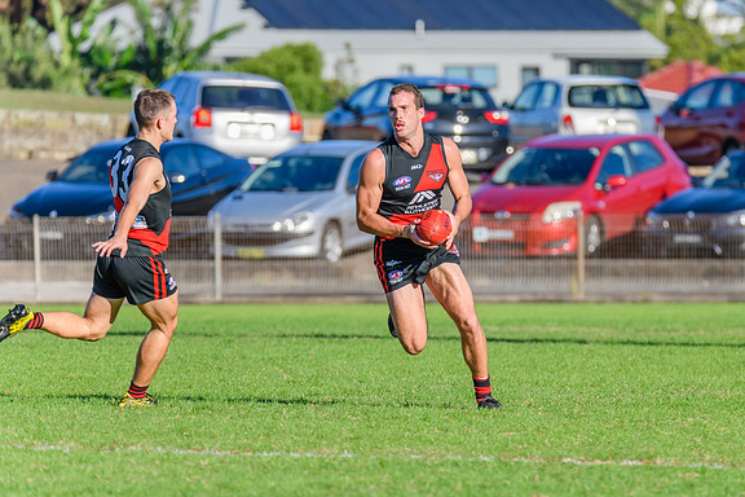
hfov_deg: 4.3
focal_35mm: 476
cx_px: 456
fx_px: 9850
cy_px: 259
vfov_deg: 2.9
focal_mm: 380
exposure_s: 1/2000
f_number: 7.1
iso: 800
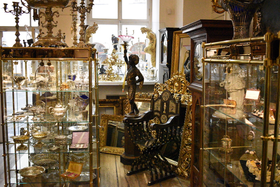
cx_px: 140
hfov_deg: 51.3
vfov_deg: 35.5
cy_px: 94
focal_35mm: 38
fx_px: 292
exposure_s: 1/4000
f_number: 4
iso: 14400
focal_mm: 25
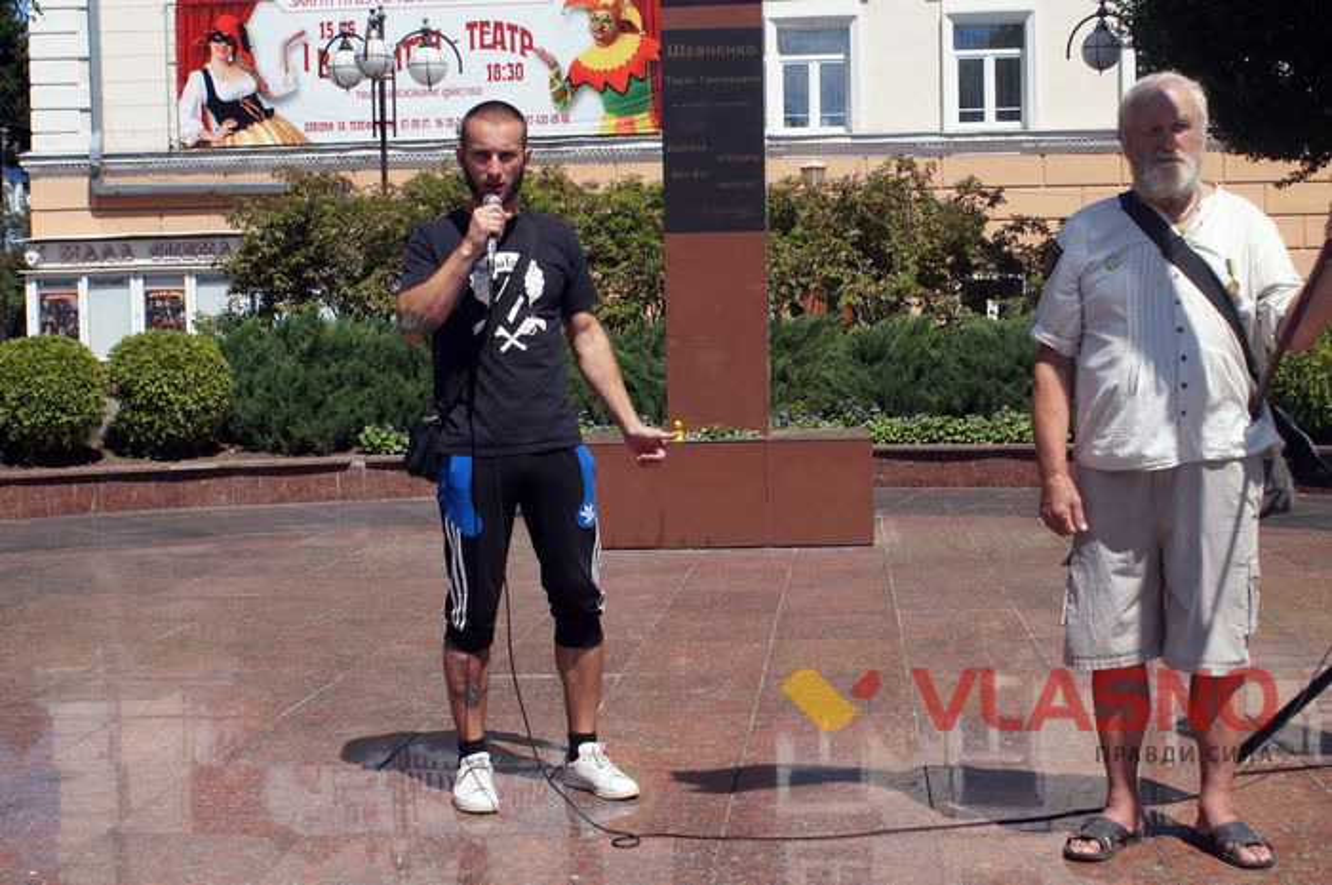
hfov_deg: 37.9
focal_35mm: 52
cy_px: 442
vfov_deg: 25.7
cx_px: 666
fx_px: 1940
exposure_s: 1/250
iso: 100
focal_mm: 35
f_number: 9
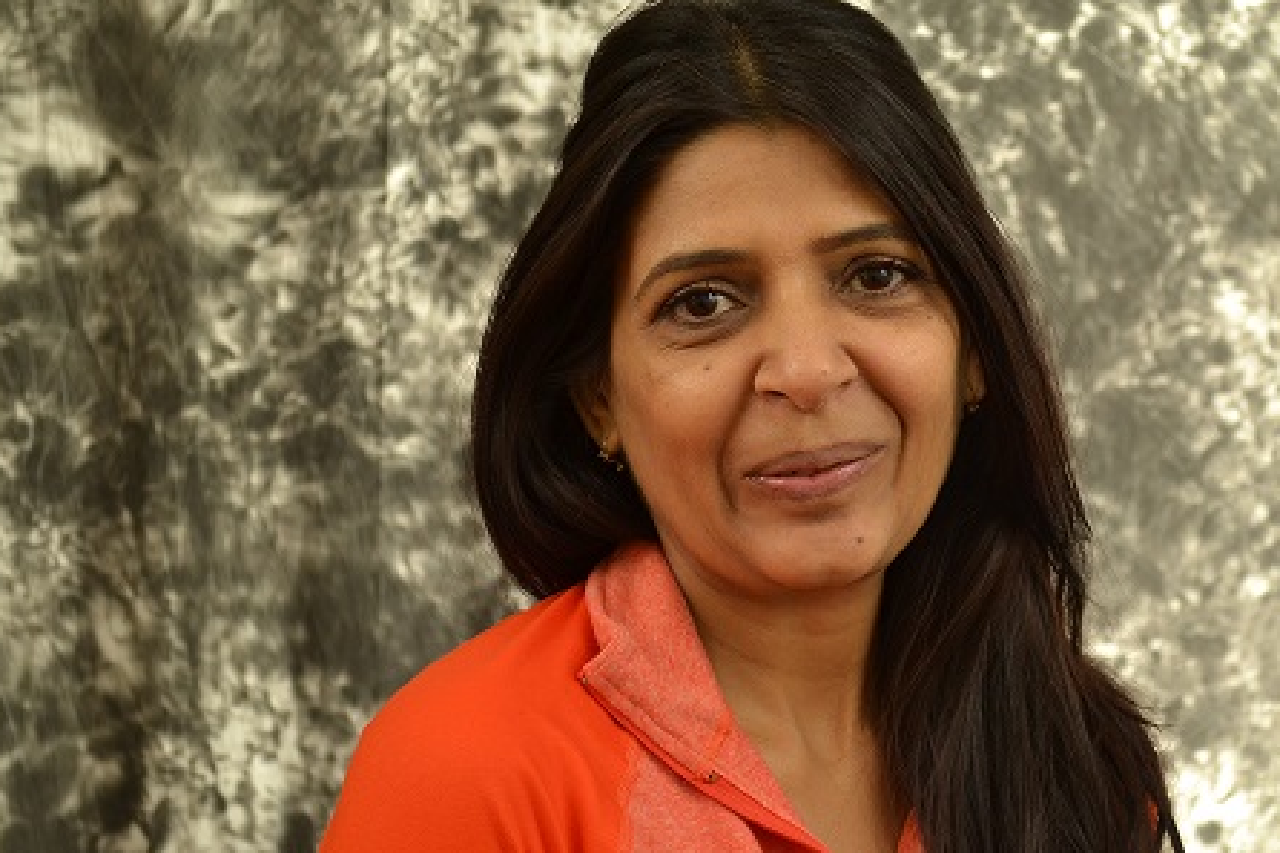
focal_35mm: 107
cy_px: 391
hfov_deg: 19.1
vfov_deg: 12.8
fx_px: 3790
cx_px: 795
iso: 400
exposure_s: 1/5
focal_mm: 55
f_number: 5.6
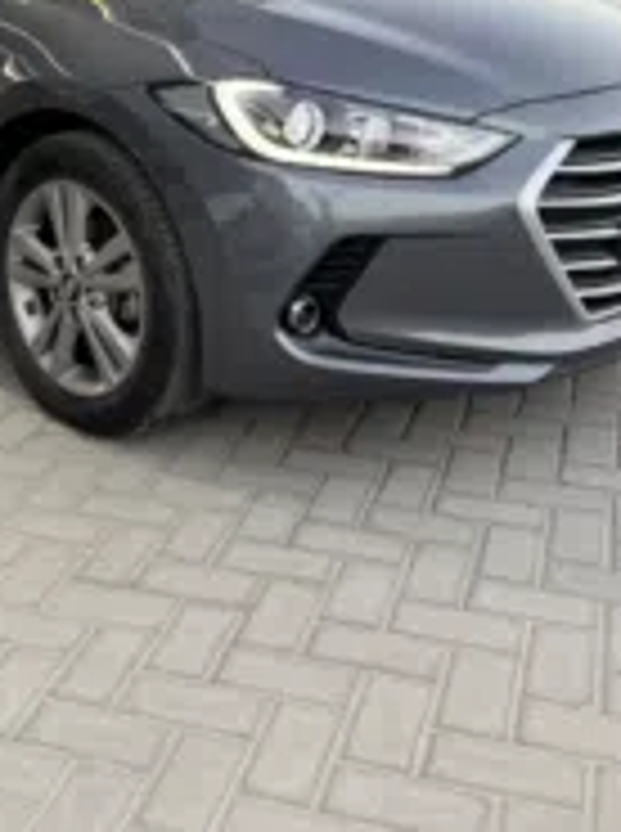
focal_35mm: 52
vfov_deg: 34.5
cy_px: 58
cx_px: 140
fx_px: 1248
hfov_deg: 27.5
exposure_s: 1/194
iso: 160
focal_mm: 6.76
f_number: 1.78
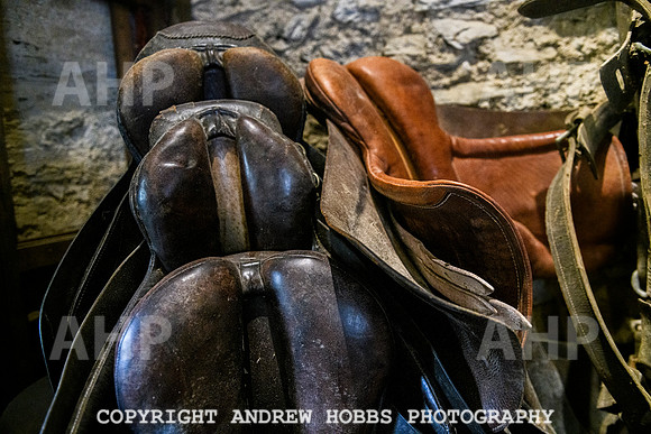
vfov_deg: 53.2
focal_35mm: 24
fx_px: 434
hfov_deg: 73.7
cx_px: 326
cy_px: 217
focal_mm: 24
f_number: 2.8
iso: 3200
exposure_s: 1/50
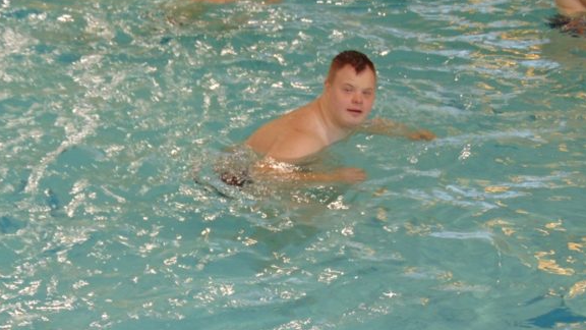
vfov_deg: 14.0
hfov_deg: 24.7
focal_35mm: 86
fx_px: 1336
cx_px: 306
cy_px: 217
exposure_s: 1/30
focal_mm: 12.8
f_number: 3.7
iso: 160
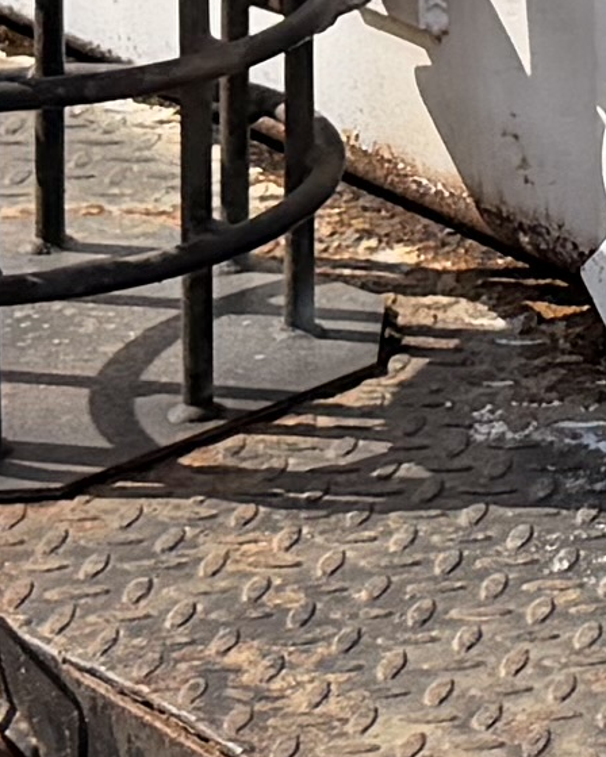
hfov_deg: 6.0
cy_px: -703
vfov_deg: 7.8
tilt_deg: -11.6
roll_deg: -1.6
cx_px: 1760
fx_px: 5358
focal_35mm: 239
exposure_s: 1/4975
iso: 80
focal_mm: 6.76
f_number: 1.78
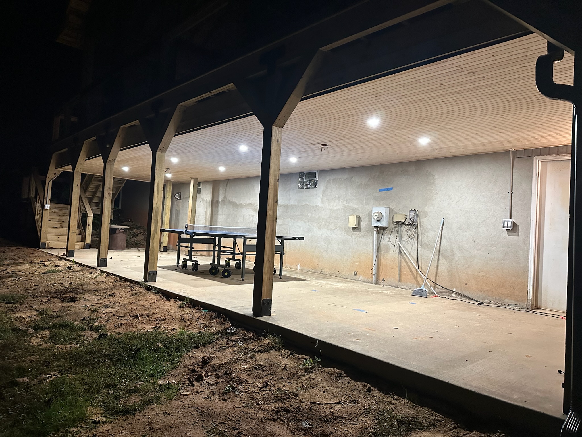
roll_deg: -3.1
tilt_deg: +4.9
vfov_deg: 56.8
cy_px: 218
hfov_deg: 71.6
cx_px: 291
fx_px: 404
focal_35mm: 24
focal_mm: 6.86
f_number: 1.78
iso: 640
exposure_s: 1/40
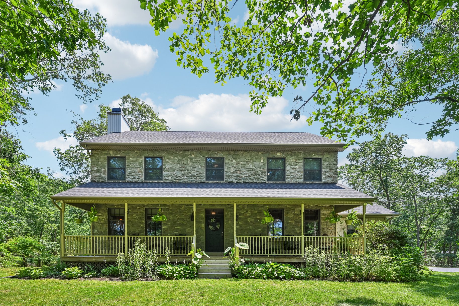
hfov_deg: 85.2
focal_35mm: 20
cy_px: 155
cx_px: 221
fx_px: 249
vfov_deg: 63.1
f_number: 8
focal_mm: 17.5
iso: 800
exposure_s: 1/320
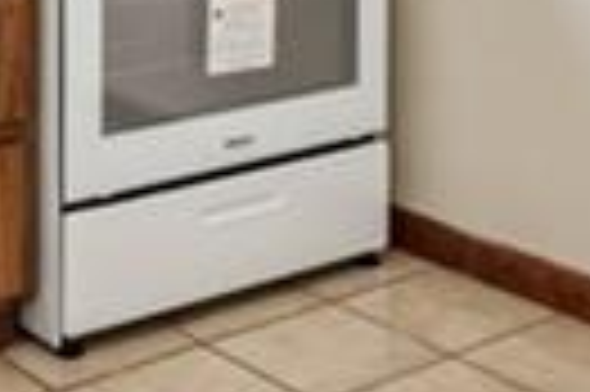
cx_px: 194
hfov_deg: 21.6
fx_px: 1539
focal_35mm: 94
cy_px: -300
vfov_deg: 13.2
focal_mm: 12
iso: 50
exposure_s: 1/4
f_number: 11
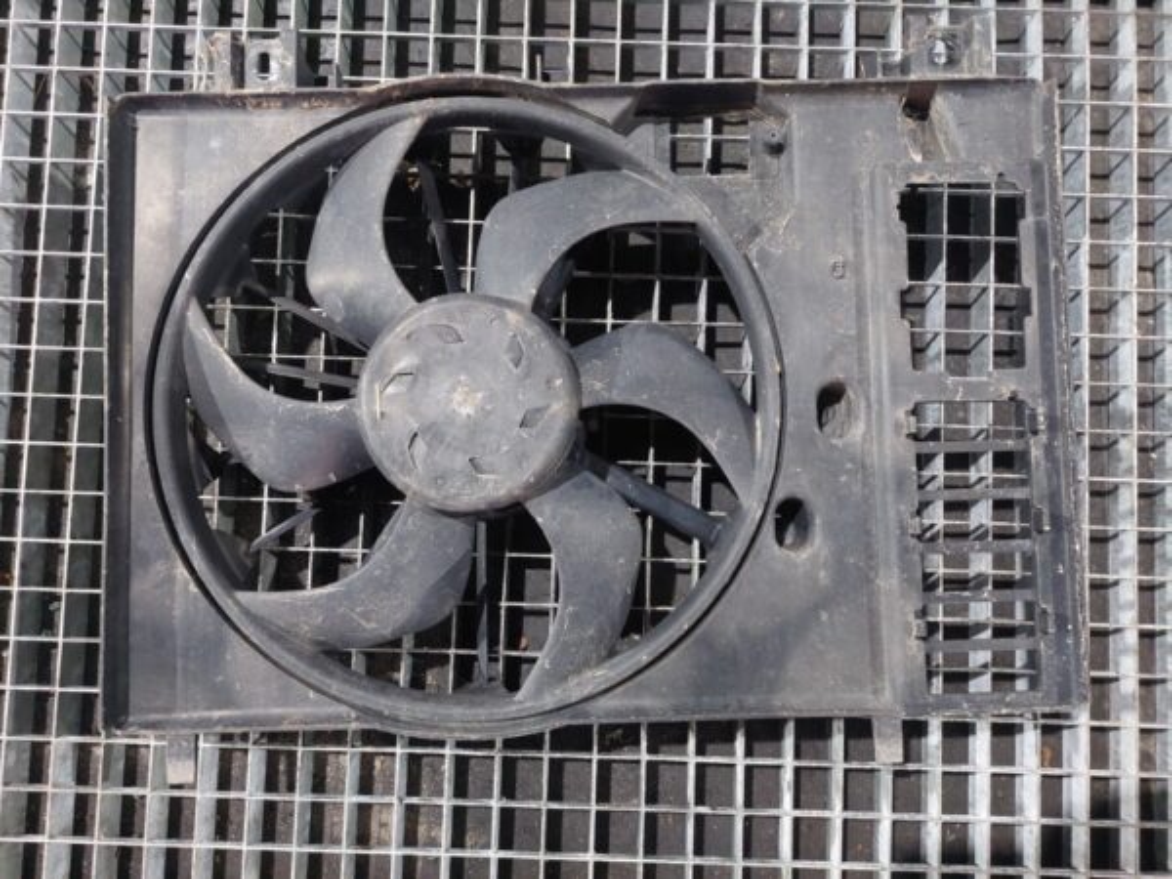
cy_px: 440
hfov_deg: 69.4
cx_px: 586
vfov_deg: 54.9
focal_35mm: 25
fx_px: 846
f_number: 1.8
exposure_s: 1/33.3
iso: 500
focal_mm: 5.23
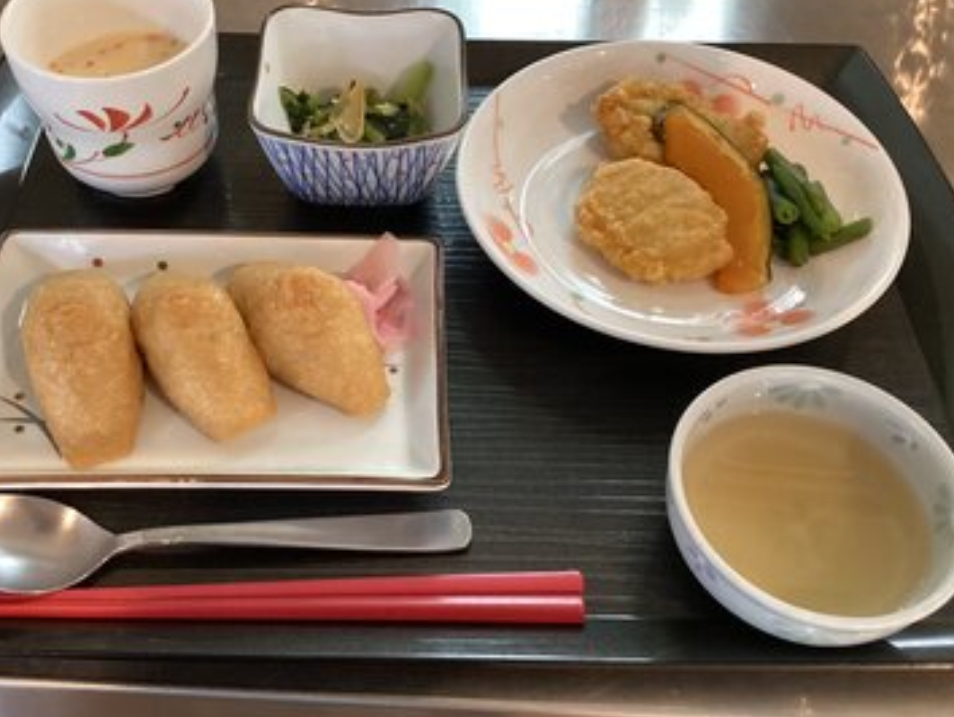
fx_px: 965
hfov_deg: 52.5
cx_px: 428
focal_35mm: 35
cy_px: 326
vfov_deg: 40.7
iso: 320
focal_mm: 3.3
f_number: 2.4
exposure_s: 1/40
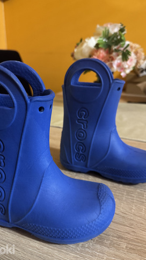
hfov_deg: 42.7
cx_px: 62
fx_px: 186
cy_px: 134
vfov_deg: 69.9
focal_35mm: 27
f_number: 1.78
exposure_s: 1/33
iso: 800
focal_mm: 6.76
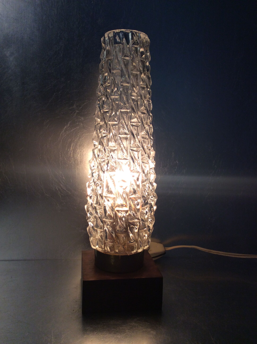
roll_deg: +0.1
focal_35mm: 32
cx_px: 128
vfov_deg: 56.9
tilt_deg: -6.7
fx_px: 318
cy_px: 172
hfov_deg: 44.1
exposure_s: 1/100
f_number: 2.4
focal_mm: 3.3
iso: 64
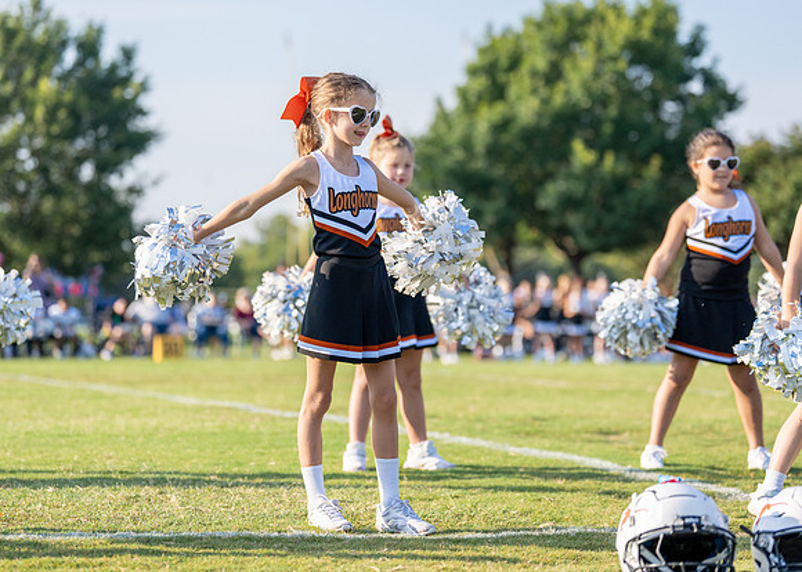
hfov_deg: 16.5
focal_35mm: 121
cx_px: 388
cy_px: 264
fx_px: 2763
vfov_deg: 11.8
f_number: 2.8
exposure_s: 1/3200
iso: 320
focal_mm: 105
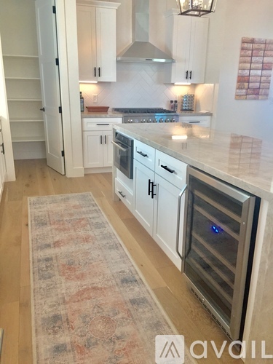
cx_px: 136
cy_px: 182
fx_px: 305
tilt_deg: -16.2
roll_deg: -0.8
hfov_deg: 48.2
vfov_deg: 61.7
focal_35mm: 29
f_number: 2.2
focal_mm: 4.15
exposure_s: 1/30
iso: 100
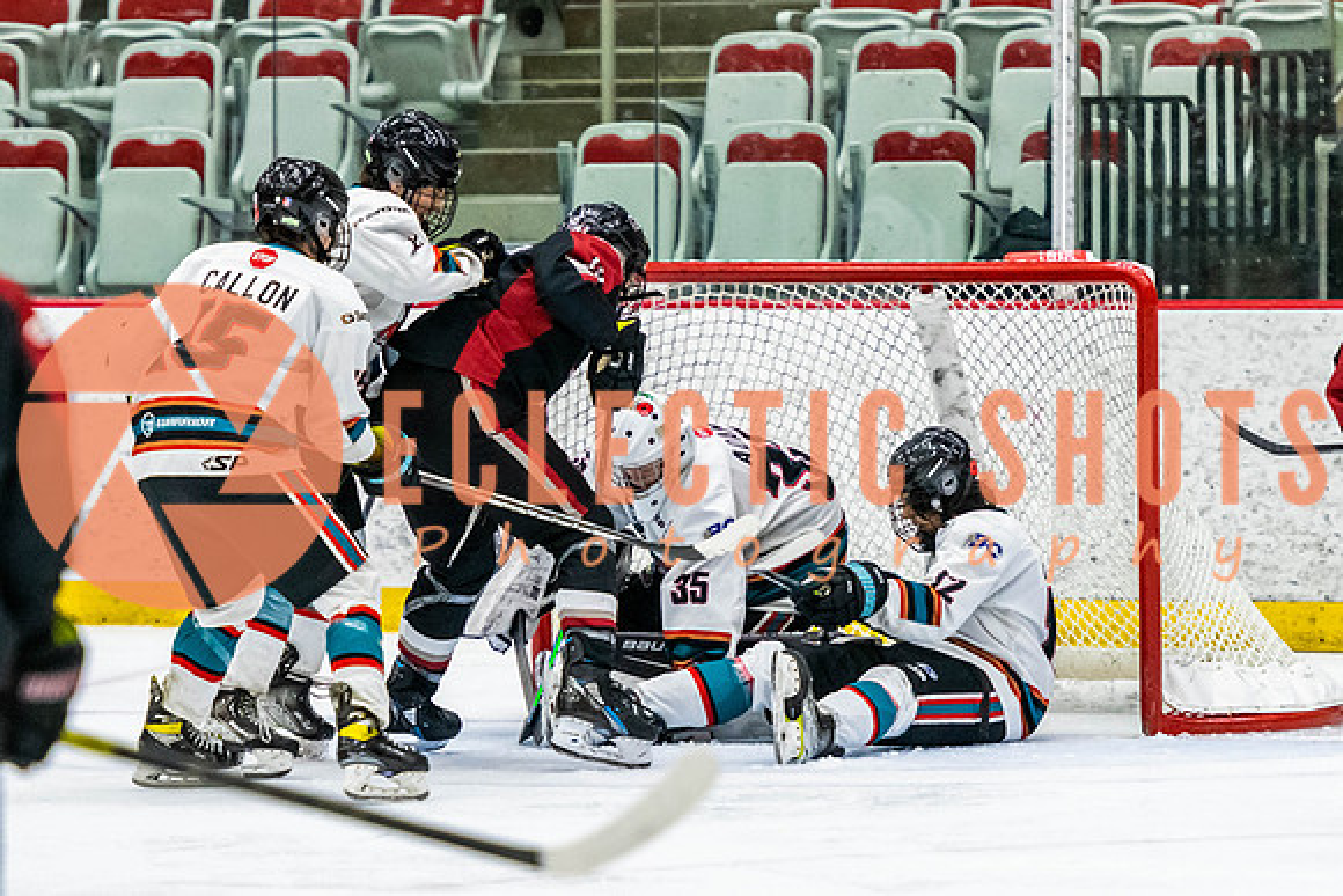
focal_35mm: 294
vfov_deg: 4.7
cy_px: 494
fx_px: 10977
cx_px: 572
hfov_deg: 7.0
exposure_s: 1/640
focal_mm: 160
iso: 3200
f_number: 2.8
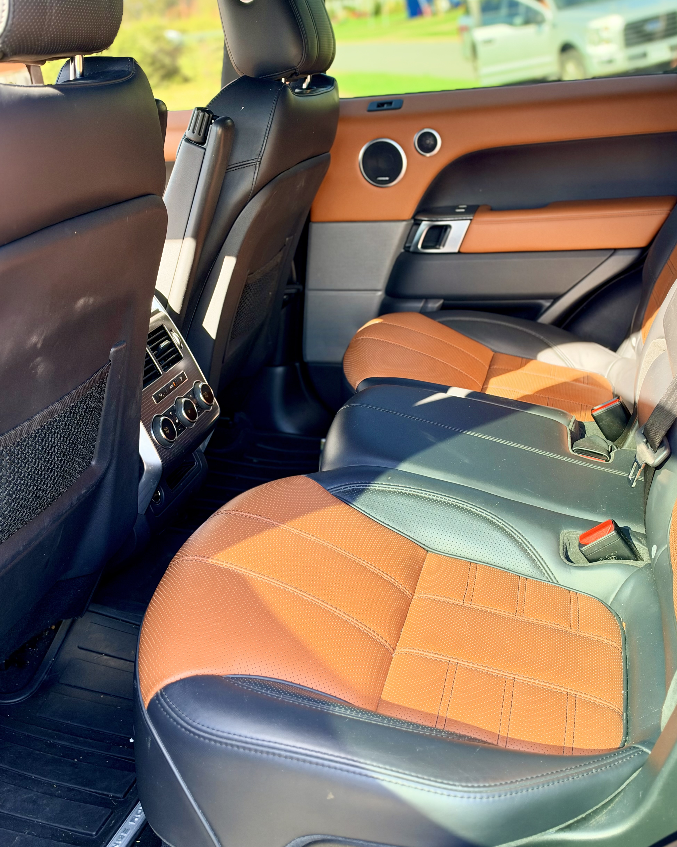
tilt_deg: -17.9
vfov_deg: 46.7
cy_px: 369
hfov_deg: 38.2
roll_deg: +6.1
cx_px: 372
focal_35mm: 39
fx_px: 977
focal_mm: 6.93
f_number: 1.8
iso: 100
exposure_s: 1/200
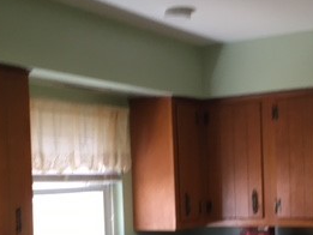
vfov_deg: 20.5
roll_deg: +2.5
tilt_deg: -3.8
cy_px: 183
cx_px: 233
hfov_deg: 27.0
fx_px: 642
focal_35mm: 71
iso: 50
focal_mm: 4.15
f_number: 2.2
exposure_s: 1/30
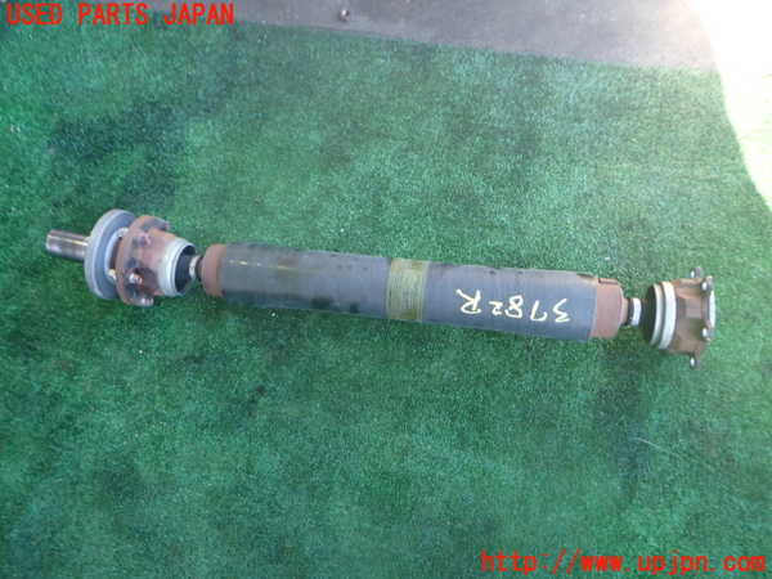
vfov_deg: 54.9
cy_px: 290
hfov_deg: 69.4
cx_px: 386
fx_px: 558
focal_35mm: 25
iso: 200
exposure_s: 1/80
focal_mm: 4.5
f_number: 2
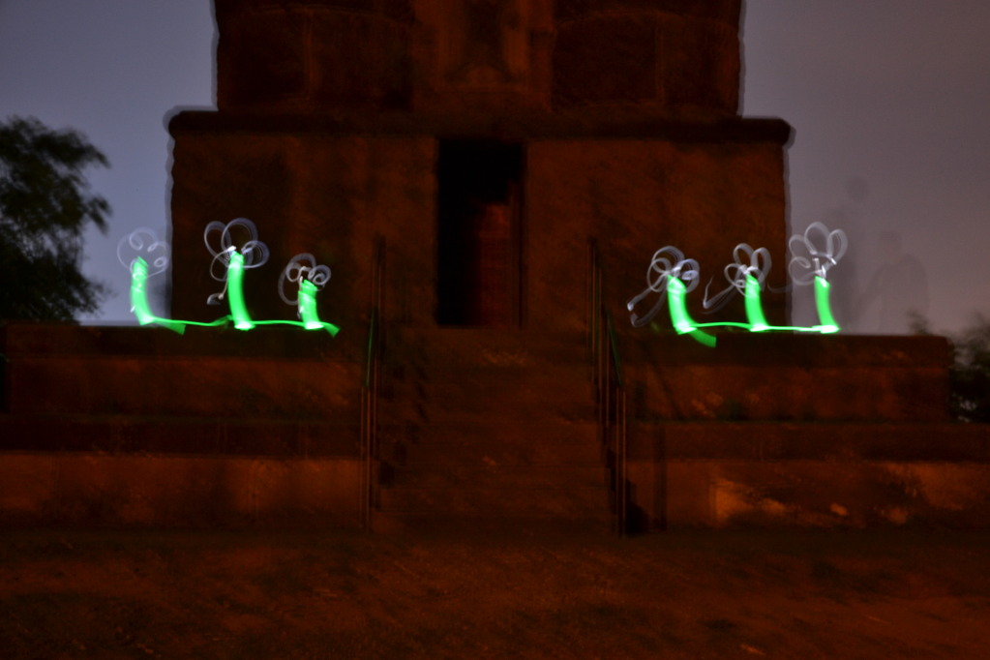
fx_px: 1650
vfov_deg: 22.6
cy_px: 330
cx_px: 495
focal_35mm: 60
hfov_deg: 33.4
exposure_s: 37.1
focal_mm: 40
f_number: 5.6
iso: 400
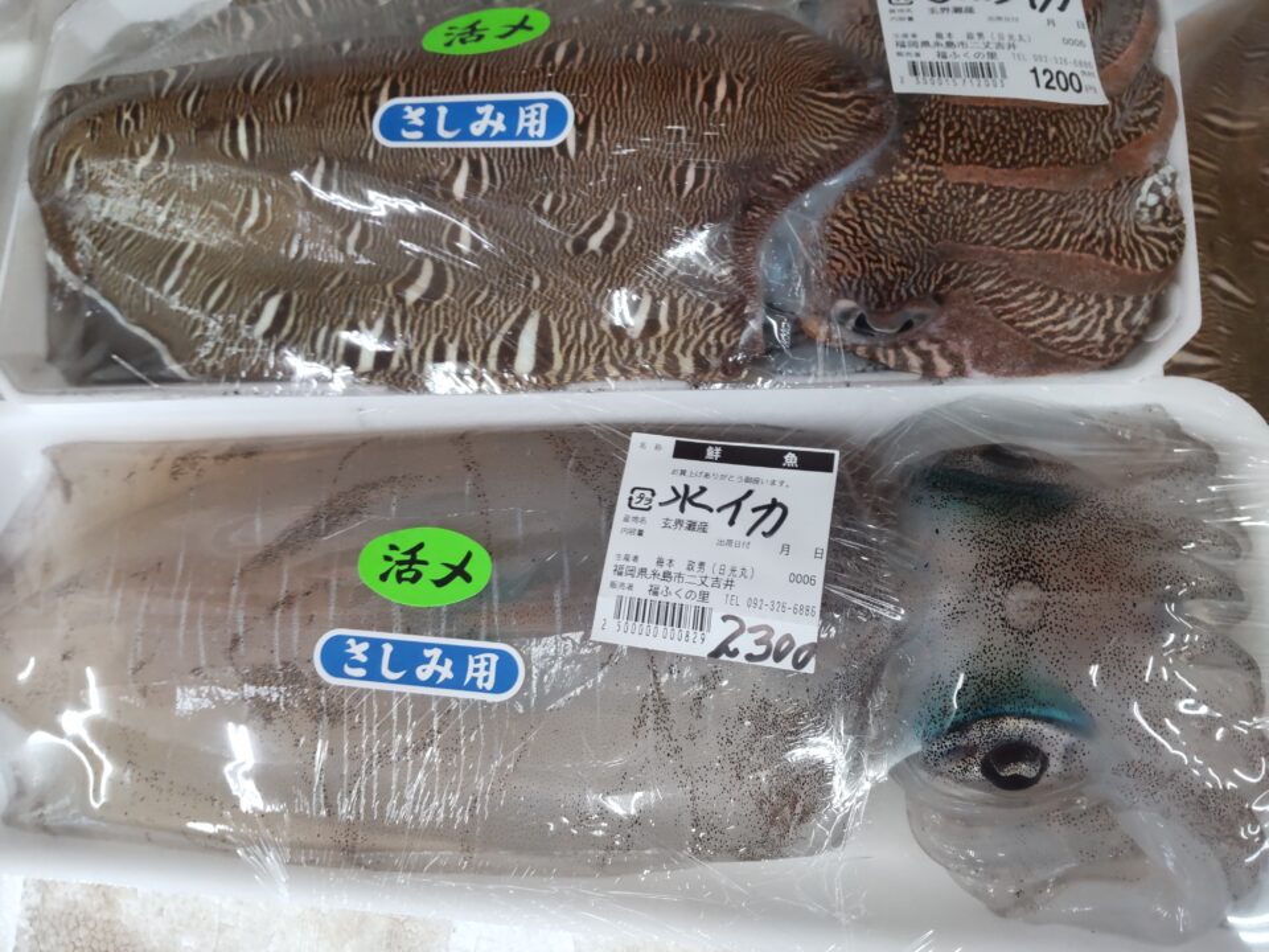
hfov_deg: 71.6
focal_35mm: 24
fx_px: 880
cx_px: 634
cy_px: 476
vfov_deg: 56.8
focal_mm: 3.43
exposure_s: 1/40
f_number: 2
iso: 171
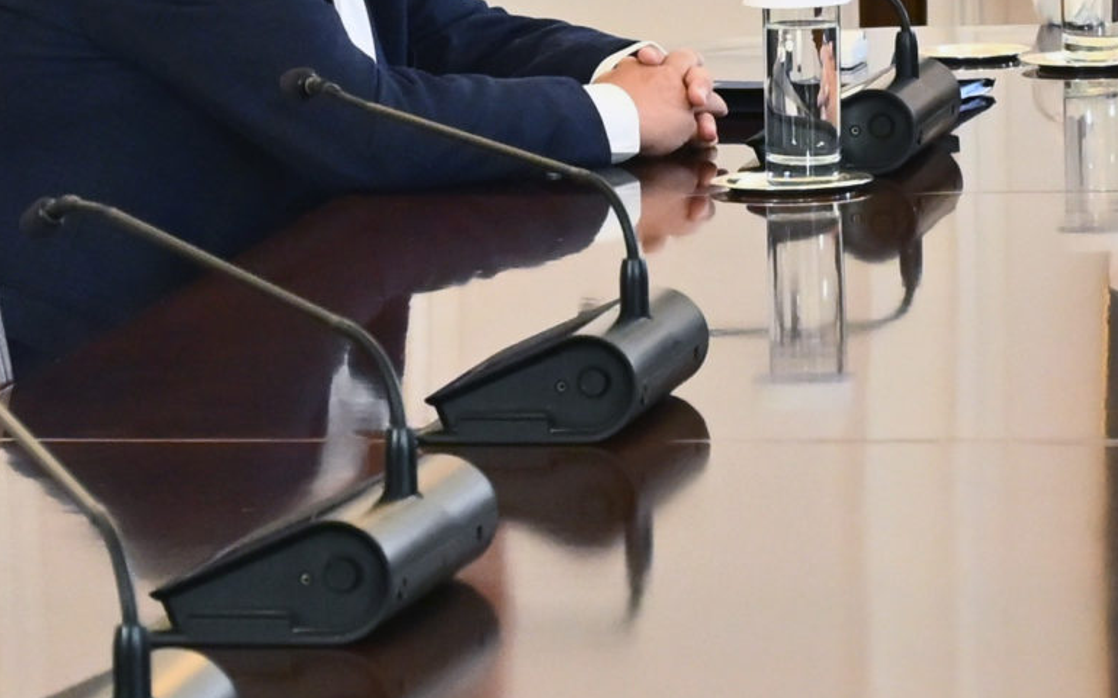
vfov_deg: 4.5
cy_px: -369
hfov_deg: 7.2
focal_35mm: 288
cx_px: 1331
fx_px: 8774
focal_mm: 57
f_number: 5.6
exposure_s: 1/200
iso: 2800
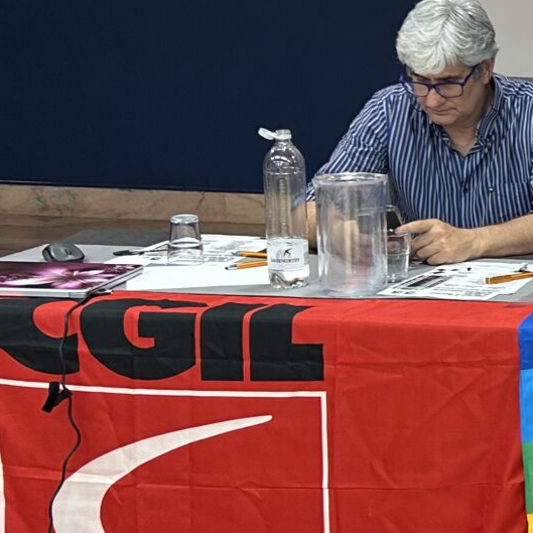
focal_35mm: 89
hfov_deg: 16.8
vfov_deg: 19.5
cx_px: 907
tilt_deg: -8.4
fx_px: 1550
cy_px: 184
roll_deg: -0.7
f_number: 1.5
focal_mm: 5.7
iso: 125
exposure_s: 1/50
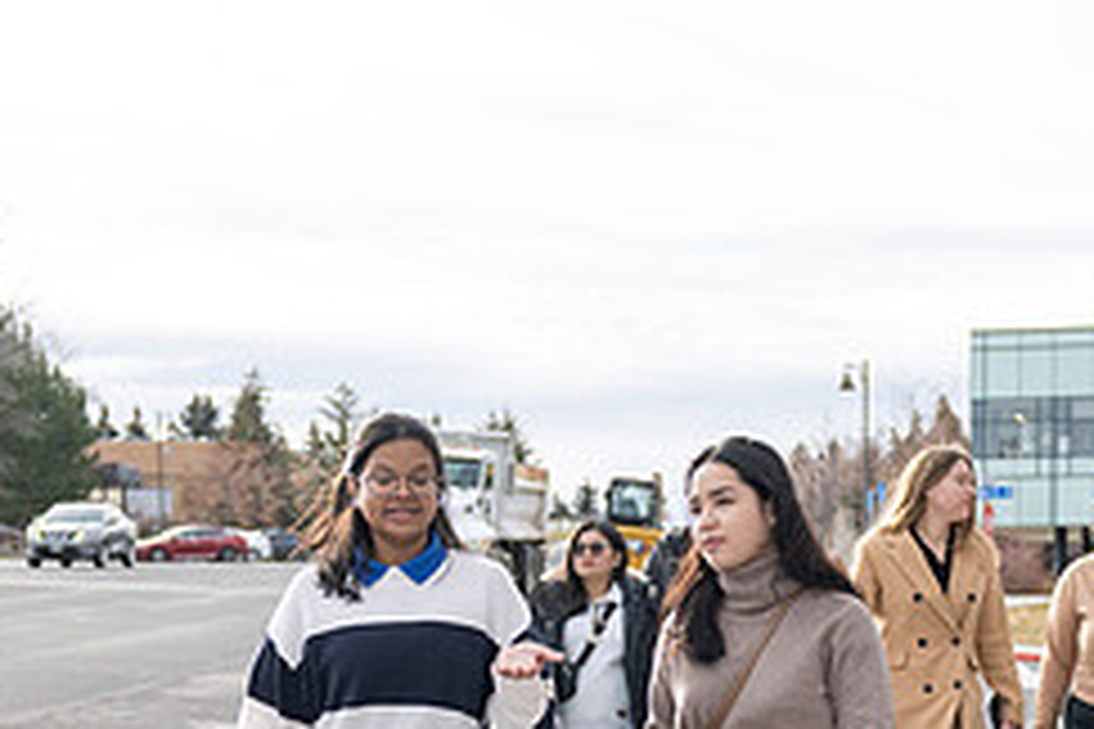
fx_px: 2309
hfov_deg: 26.3
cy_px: 789
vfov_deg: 17.4
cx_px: 843
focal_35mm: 76
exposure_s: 1/2000
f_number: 3.2
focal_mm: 28
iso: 400
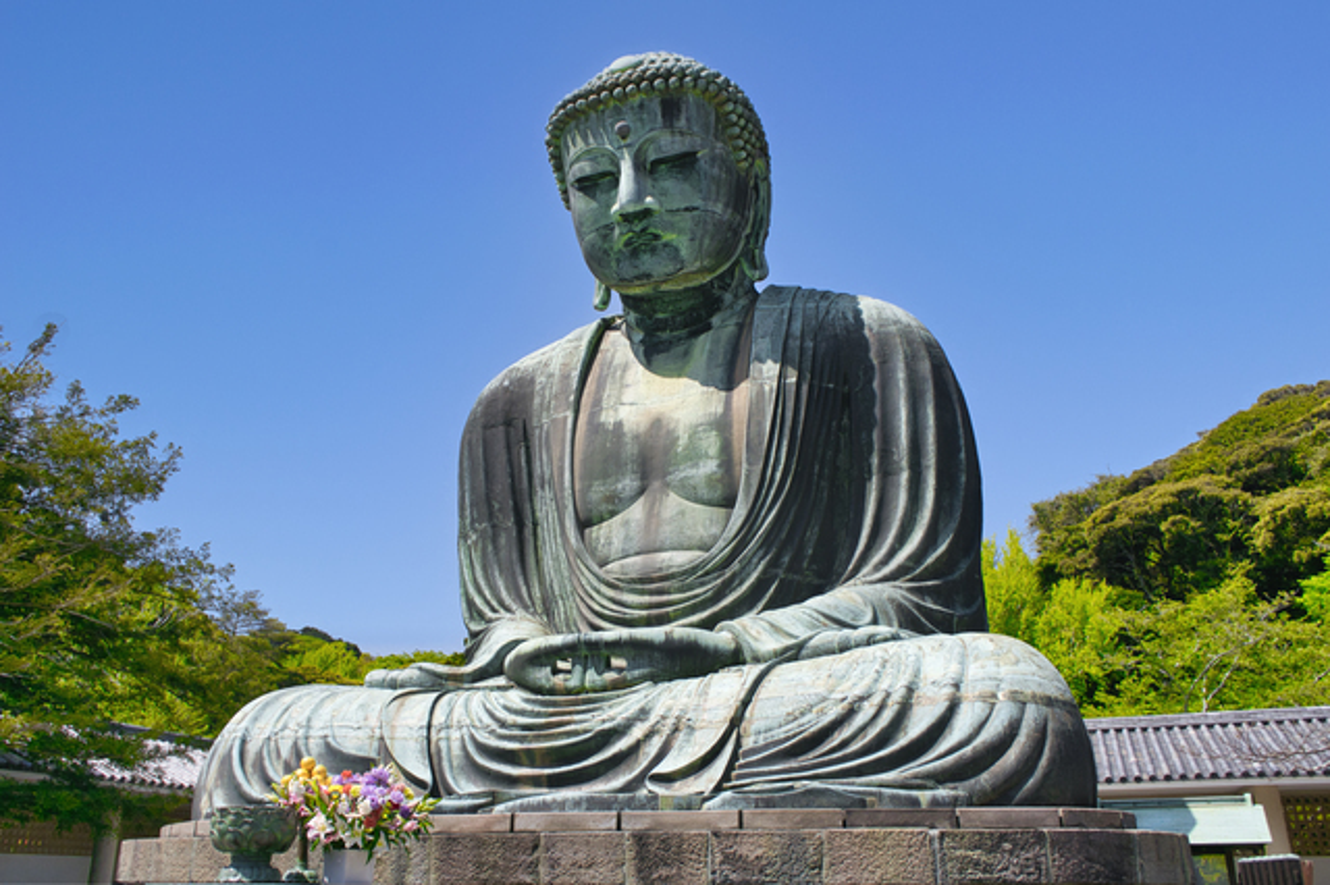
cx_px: 665
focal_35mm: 27
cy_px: 442
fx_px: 997
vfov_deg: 47.9
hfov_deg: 67.4
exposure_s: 1/1250
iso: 160
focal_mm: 10
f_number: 4.5
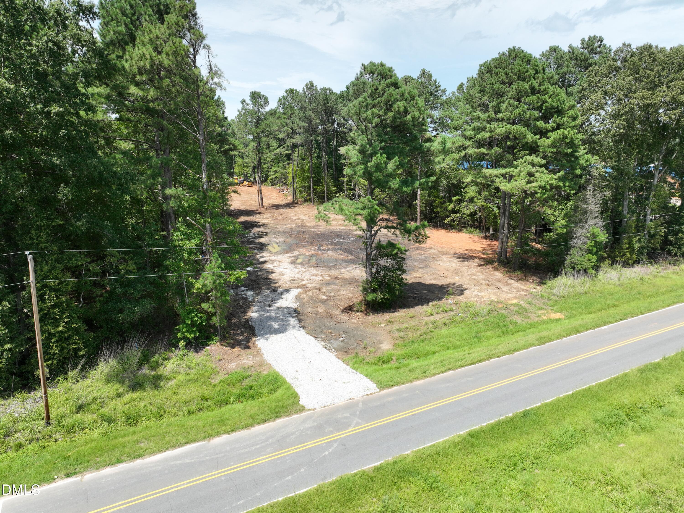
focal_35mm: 24
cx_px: 342
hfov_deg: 71.6
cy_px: 256
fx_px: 474
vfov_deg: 56.8
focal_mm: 12.29
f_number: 2.8
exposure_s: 1/2000
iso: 100
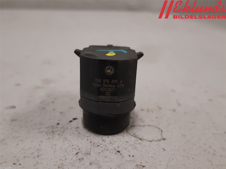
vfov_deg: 53.1
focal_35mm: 26
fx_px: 170
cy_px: 84
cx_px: 113
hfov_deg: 67.3
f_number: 1.7
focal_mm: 3.93
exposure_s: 1/50
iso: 125
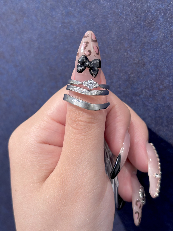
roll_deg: +2.3
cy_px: 116
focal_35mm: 52
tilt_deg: -26.4
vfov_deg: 36.8
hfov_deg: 28.0
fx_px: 347
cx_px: 86
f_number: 1.6
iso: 40
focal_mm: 5.96
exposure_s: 1/60
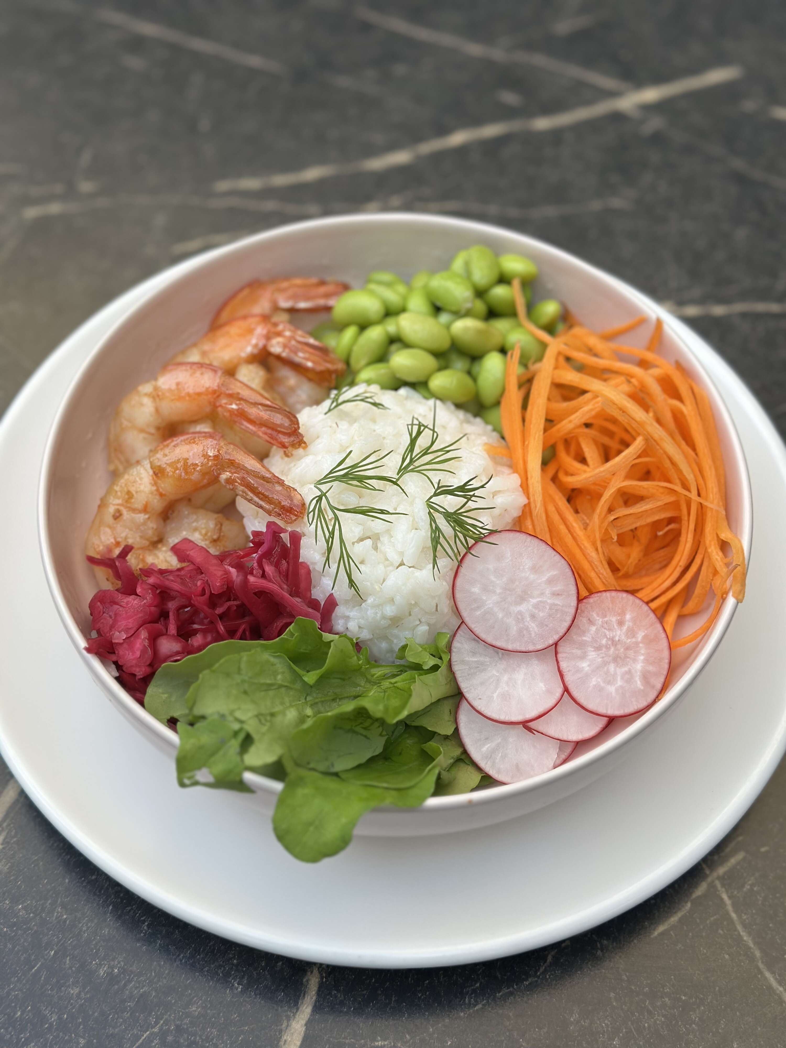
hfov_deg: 30.3
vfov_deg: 39.7
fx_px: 1453
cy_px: 524
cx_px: 393
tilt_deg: -56.9
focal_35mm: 48
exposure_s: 1/1339
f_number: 1.78
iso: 80
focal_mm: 6.86
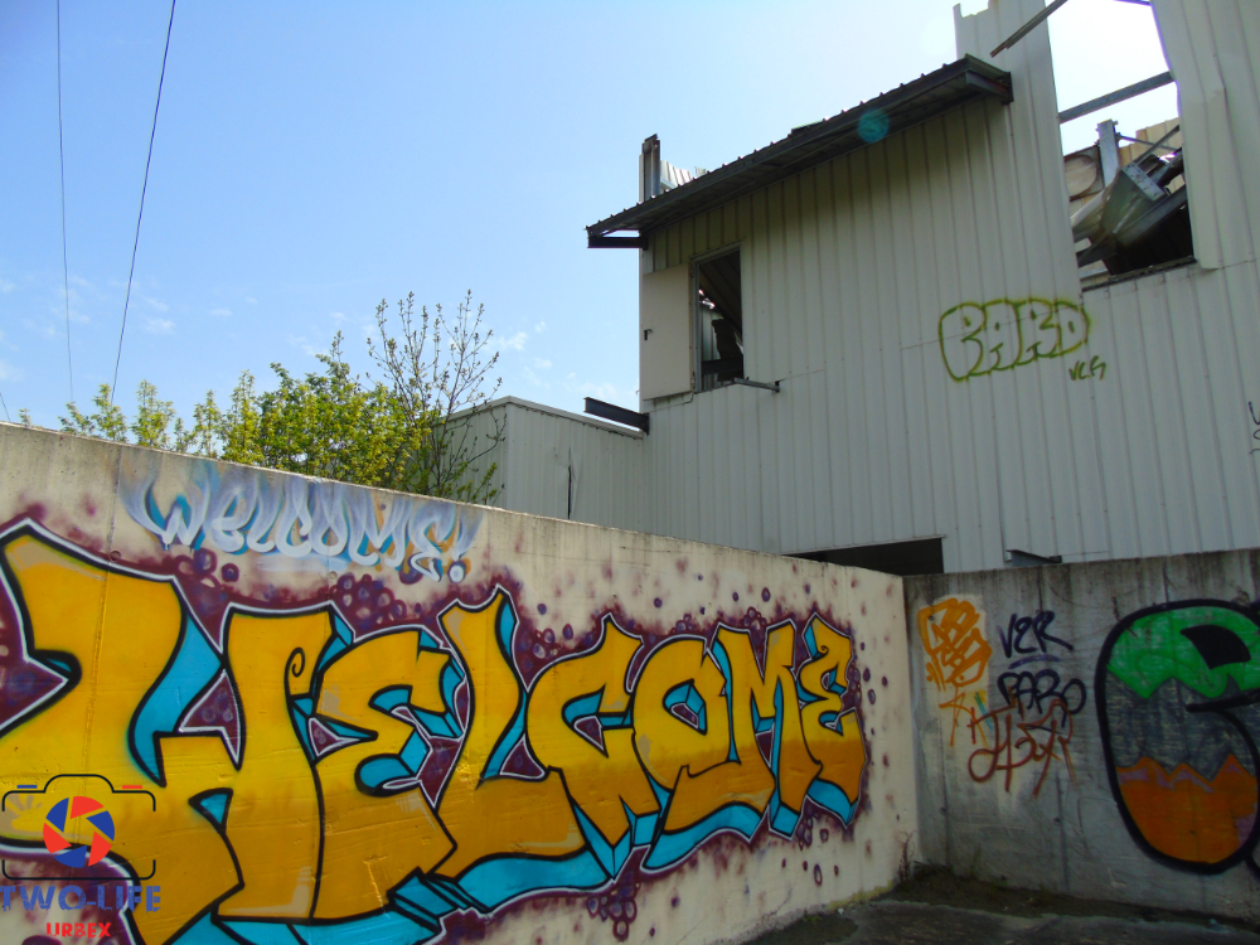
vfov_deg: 54.9
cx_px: 630
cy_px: 472
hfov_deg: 69.4
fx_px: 910
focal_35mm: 25
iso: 80
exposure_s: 1/1000
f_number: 3.4
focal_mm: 4.4
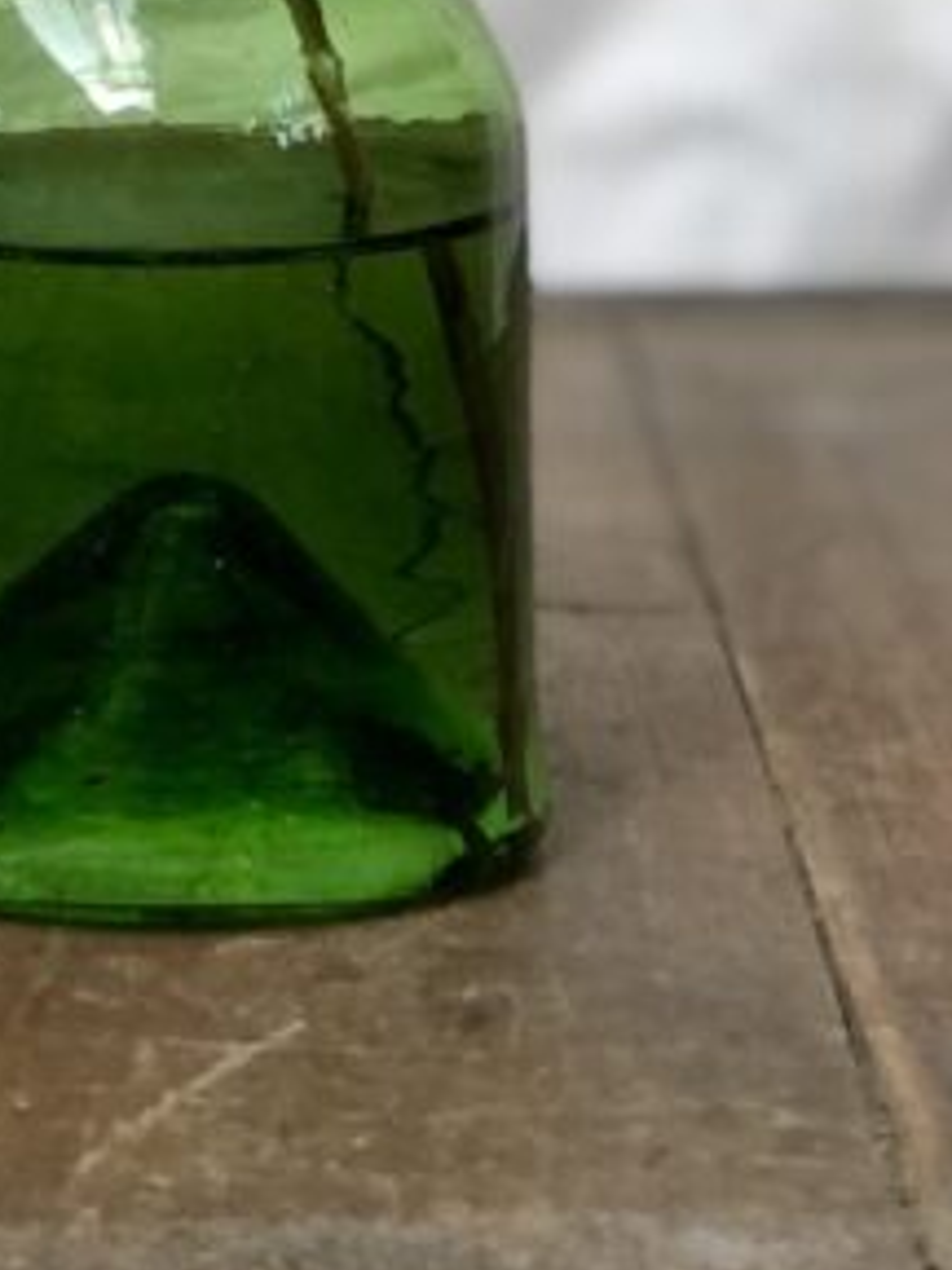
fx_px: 7444
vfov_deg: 9.4
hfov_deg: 7.3
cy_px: -767
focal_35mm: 203
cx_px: 110
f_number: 2.8
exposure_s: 1/40
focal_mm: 6.6
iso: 20
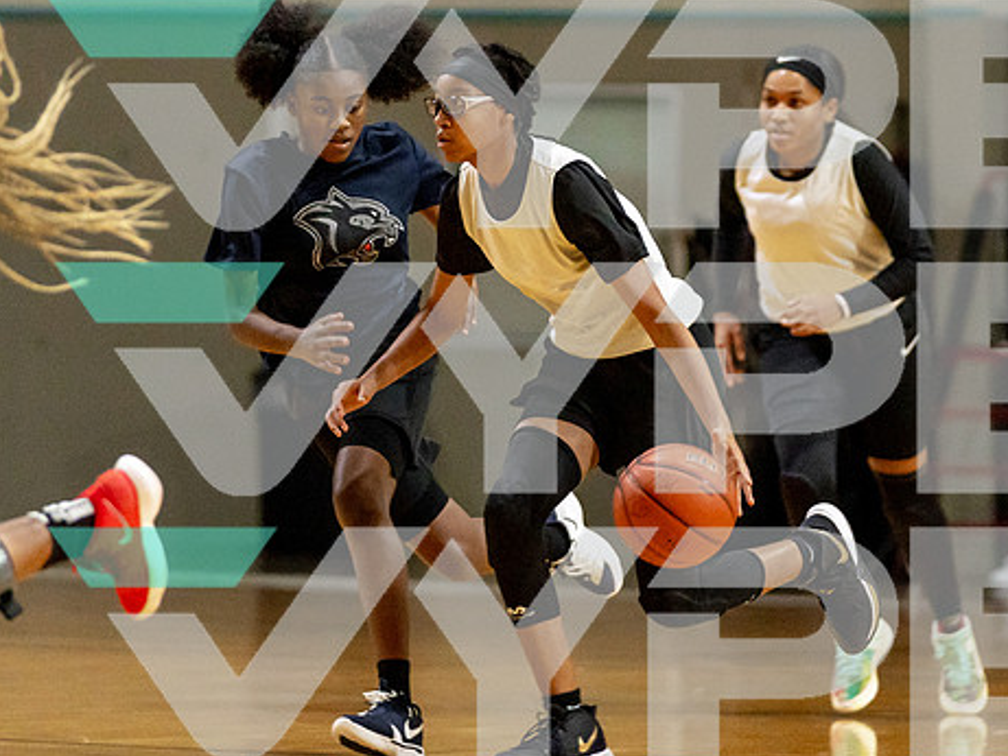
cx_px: 565
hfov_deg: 6.9
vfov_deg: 5.2
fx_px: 8301
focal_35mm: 285
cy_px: 293
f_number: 2.8
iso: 2500
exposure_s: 1/800
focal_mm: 150
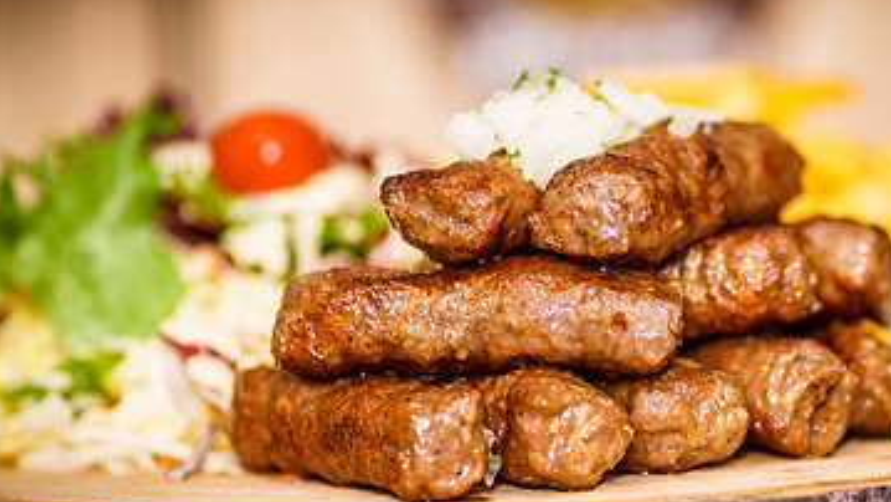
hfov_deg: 10.7
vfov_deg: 6.0
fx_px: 4749
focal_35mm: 201
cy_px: 293
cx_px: 595
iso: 100
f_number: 1.8
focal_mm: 85
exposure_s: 1/125
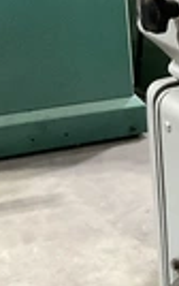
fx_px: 717
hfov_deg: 12.7
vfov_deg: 21.5
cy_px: 309
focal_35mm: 92
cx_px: 341
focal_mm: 3
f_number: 1.8
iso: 640
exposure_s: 1/28
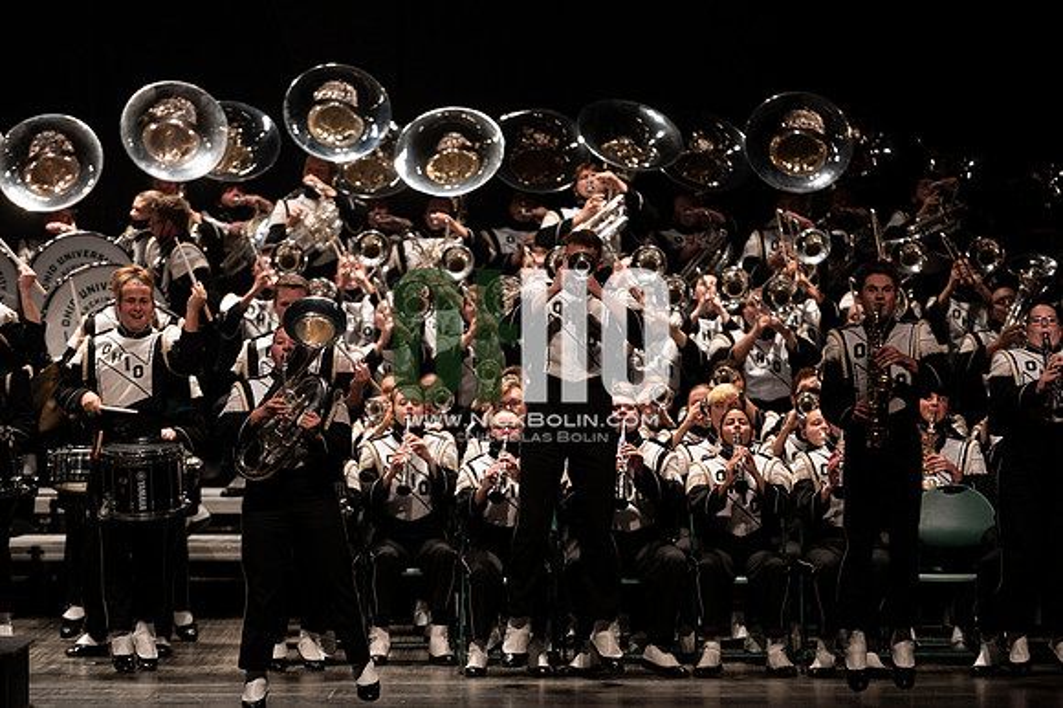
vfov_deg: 6.9
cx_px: 532
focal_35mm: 200
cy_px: 354
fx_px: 5902
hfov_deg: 10.3
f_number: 2.8
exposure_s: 1/500
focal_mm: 200
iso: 1250
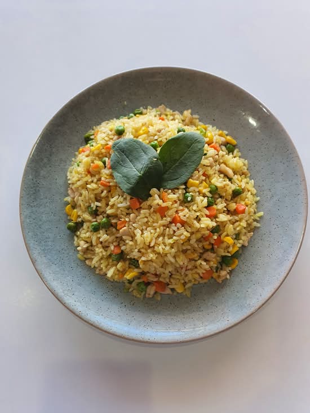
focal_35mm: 26
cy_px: 206
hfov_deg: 53.1
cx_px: 155
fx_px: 310
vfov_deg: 67.3
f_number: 2.4
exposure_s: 1/100
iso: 160
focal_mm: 4.3
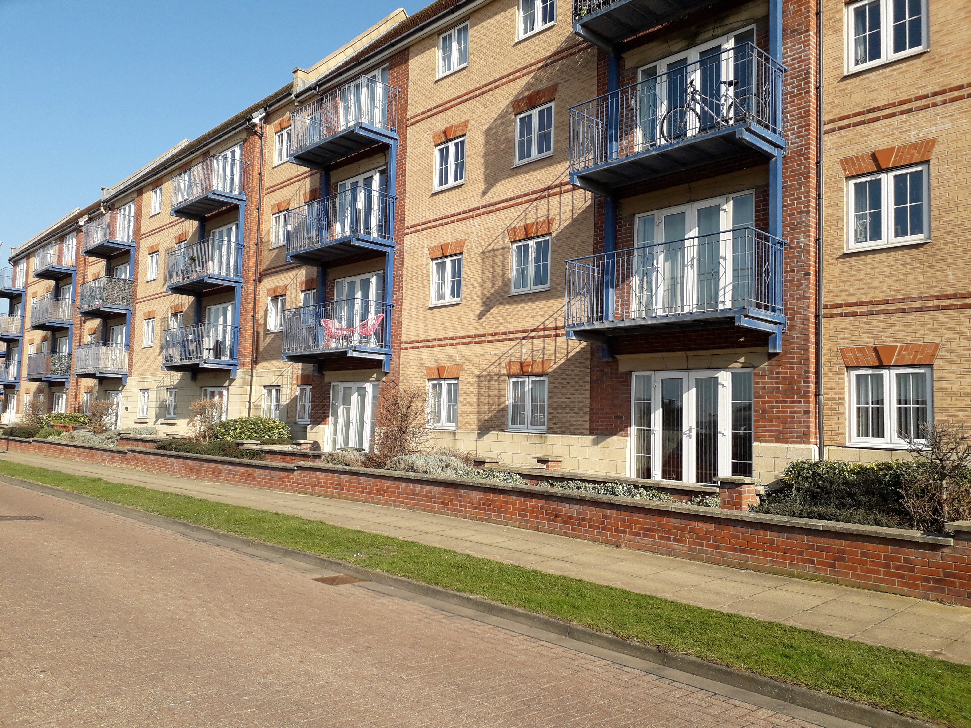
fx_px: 757
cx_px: 486
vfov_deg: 51.4
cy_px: 364
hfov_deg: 65.3
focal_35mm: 27
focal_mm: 3.6
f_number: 1.9
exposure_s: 1/1195
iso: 40
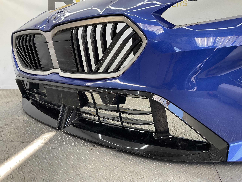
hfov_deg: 61.7
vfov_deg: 48.2
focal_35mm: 29
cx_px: 121
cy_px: 91
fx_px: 203
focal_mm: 3
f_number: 1.8
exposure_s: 1/100
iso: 32
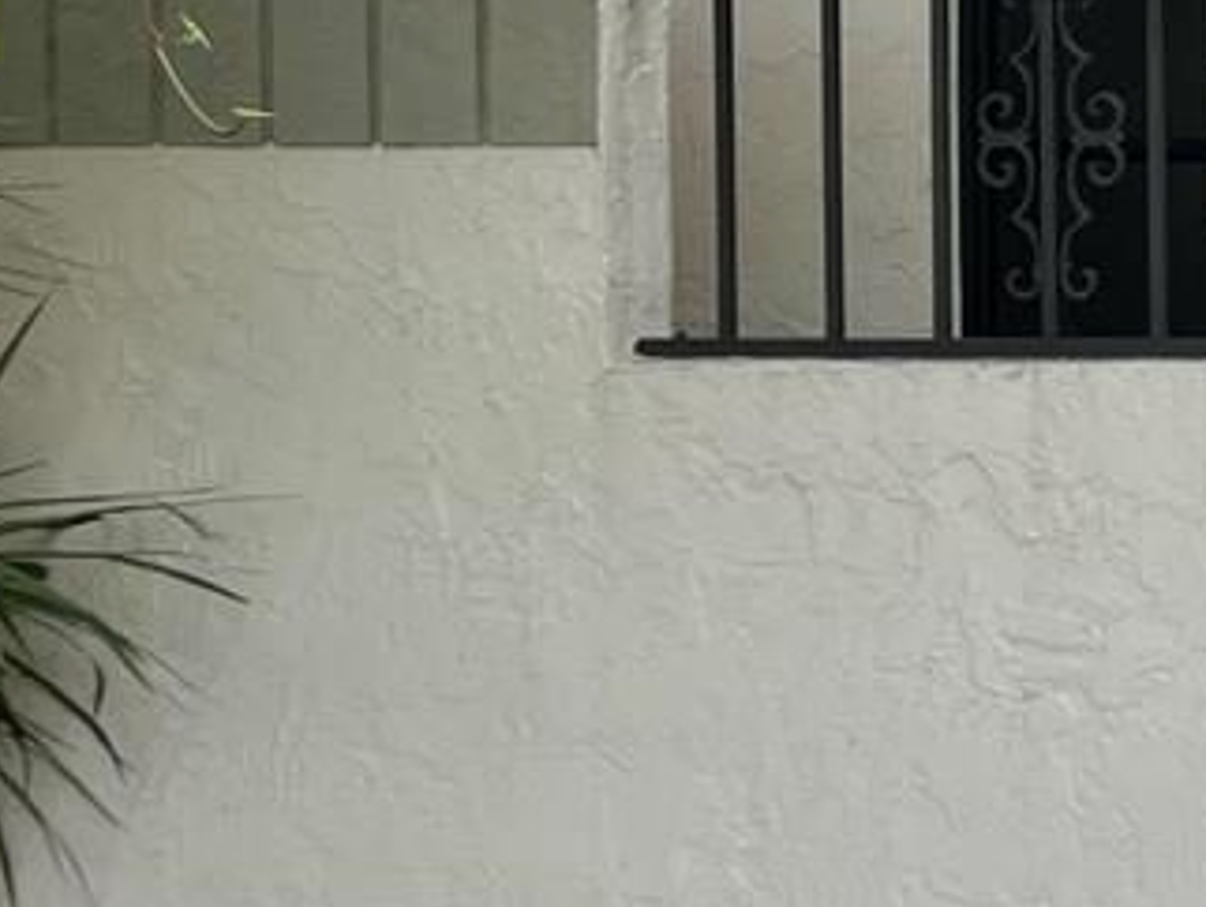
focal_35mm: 129
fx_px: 4498
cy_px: -67
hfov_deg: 13.3
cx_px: 2341
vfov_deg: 11.4
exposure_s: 1/924
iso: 32
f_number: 1.6
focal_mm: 4.2
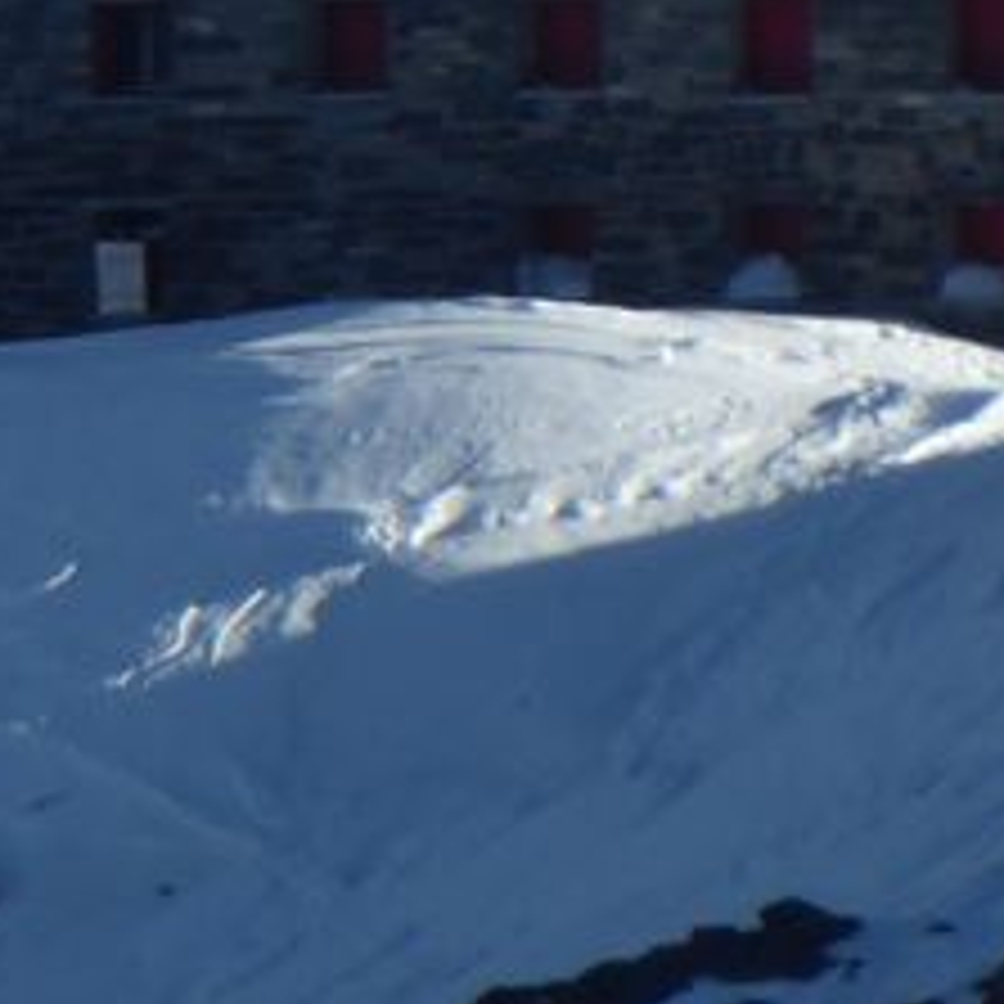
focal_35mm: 3311
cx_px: 558
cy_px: -358
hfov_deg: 0.5
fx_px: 108648
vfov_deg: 0.5
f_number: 6.4
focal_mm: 129
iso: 80
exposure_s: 1/400
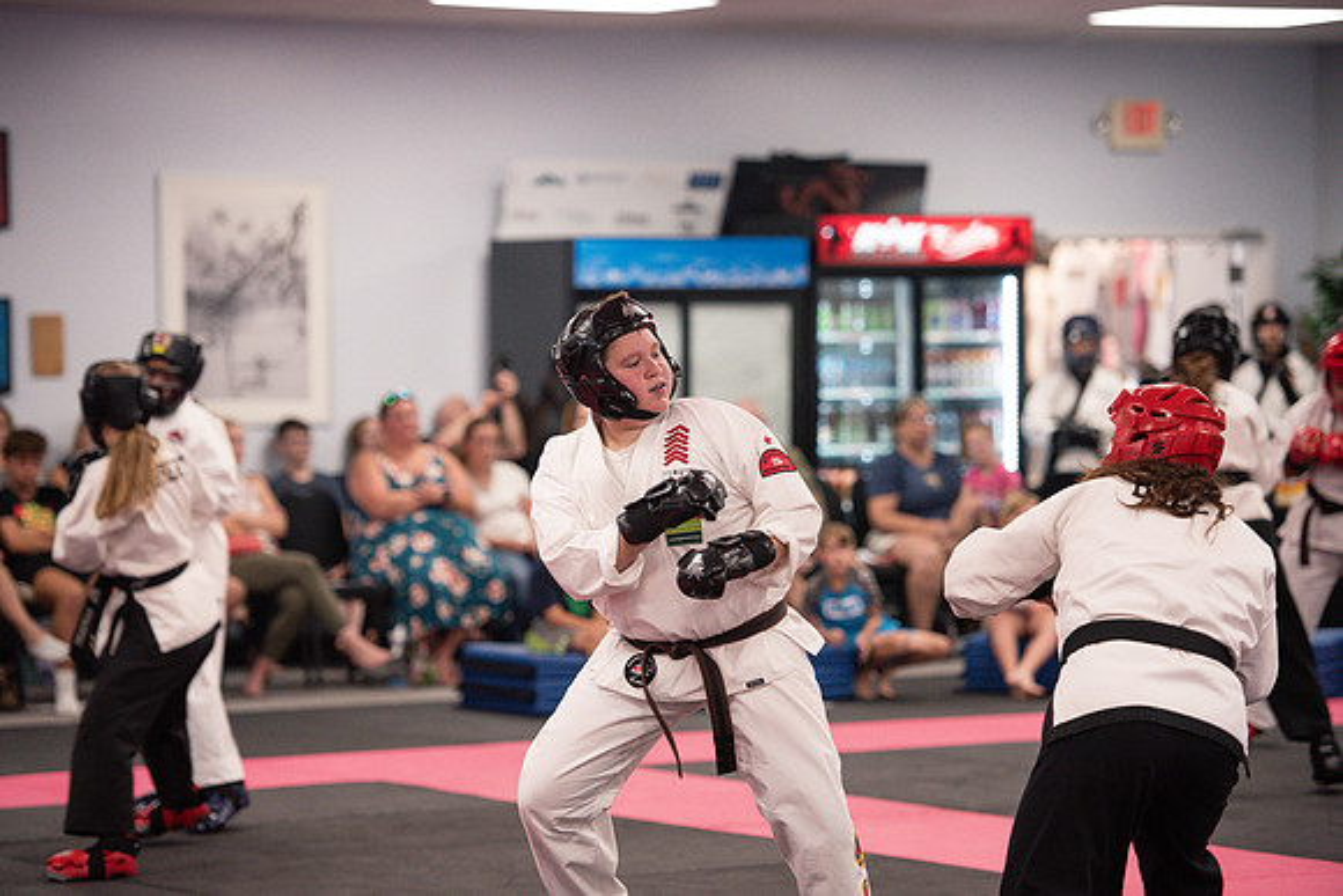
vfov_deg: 10.6
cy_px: 448
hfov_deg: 15.8
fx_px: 4851
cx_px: 672
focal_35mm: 130
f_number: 2.8
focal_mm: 130
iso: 1600
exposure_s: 1/400
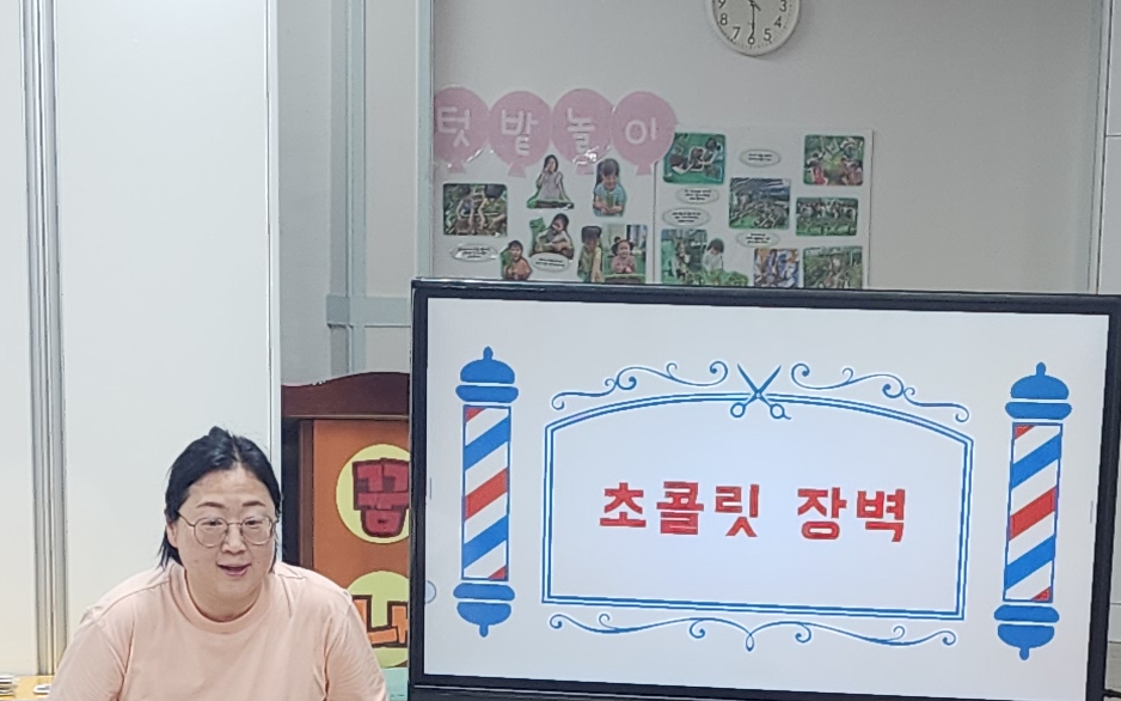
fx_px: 3177
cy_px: 858
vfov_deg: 12.3
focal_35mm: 104
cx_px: 570
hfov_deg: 20.0
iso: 125
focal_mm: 6.4
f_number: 1.8
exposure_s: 1/120
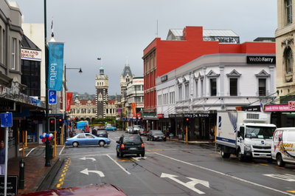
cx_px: 148
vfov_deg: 22.5
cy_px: 98
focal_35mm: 60
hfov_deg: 33.5
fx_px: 491
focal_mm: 40
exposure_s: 1/125
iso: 110
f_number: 11
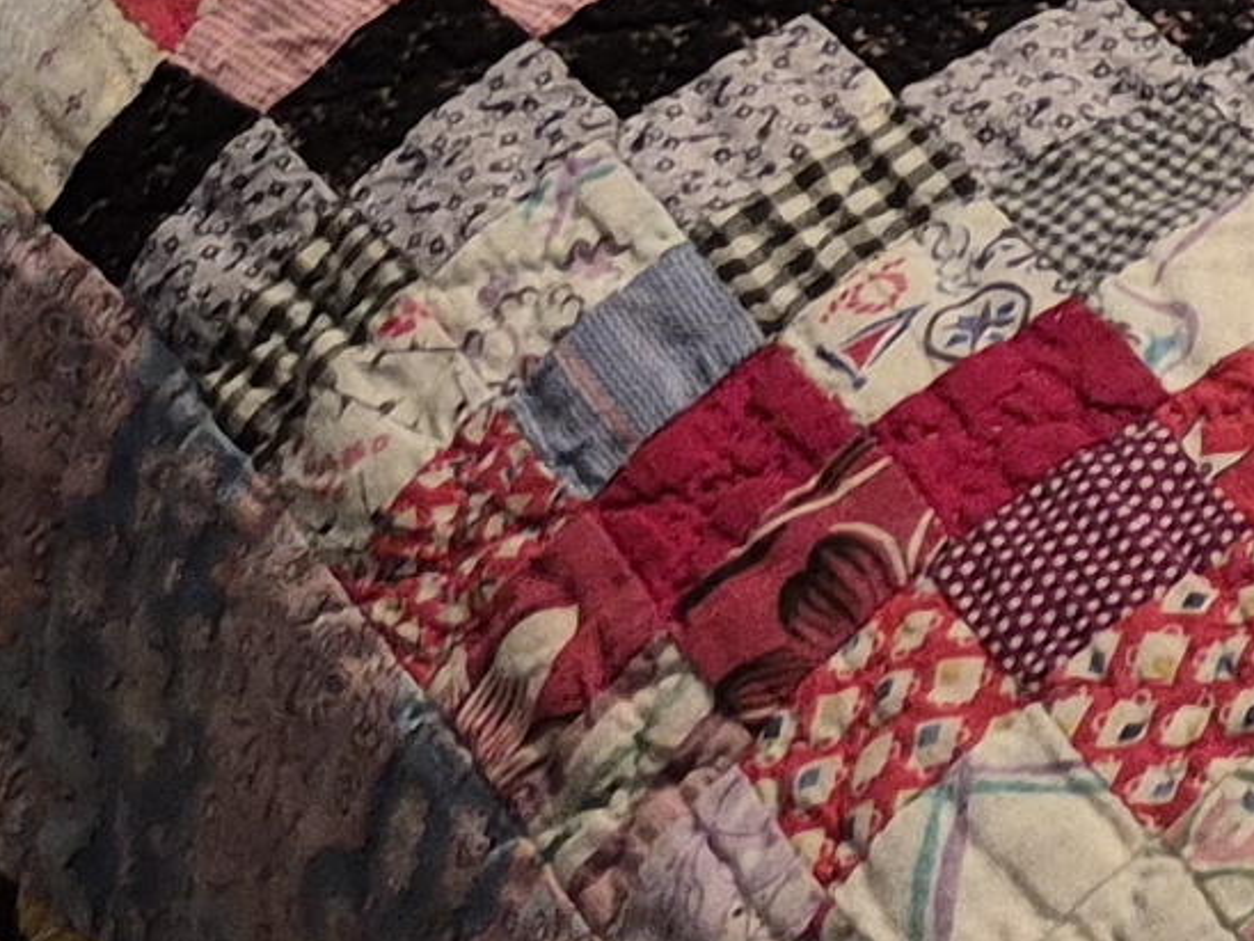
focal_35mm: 168
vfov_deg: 7.3
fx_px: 6086
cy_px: -2287
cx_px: 3474
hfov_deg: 9.7
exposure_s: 1/120
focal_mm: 5.4
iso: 250
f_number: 1.8
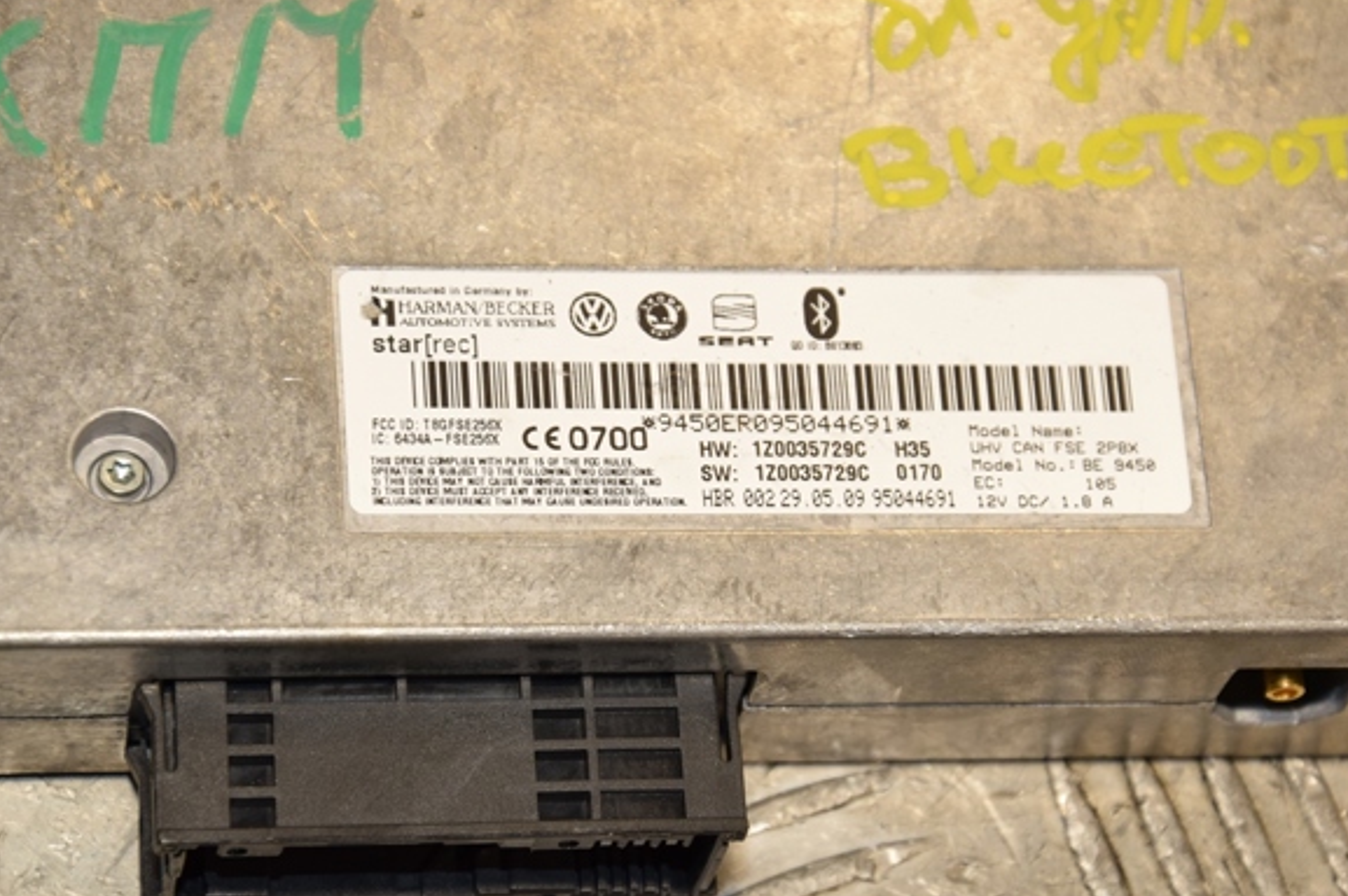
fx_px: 6532
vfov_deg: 7.9
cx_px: 706
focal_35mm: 175
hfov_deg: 11.8
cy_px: 467
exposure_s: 1/200
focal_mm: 105
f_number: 8
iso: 800
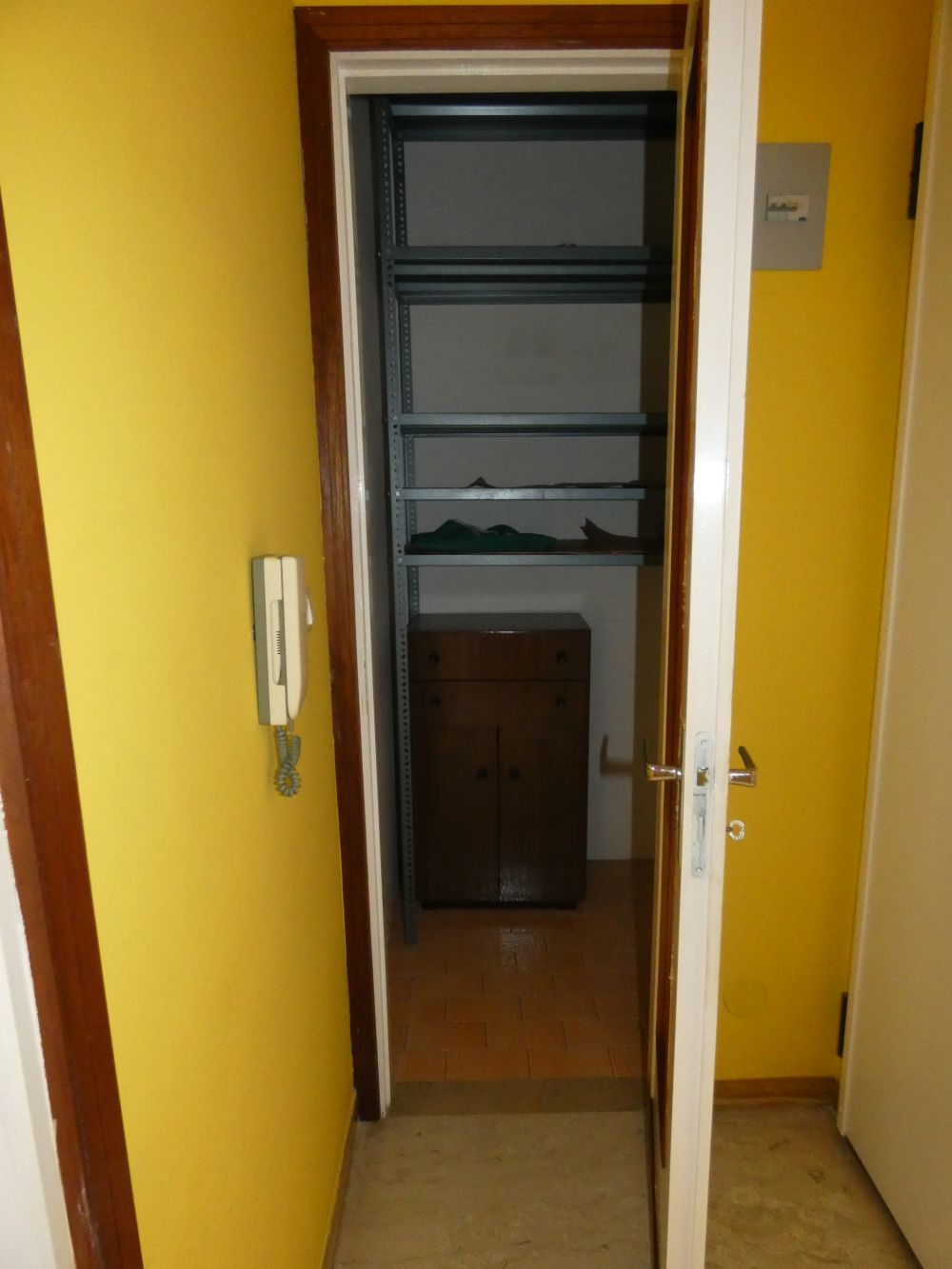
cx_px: 476
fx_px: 733
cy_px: 634
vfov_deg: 81.7
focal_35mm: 20
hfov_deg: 66.0
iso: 800
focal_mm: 3.6
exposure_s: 1/60
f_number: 2.8
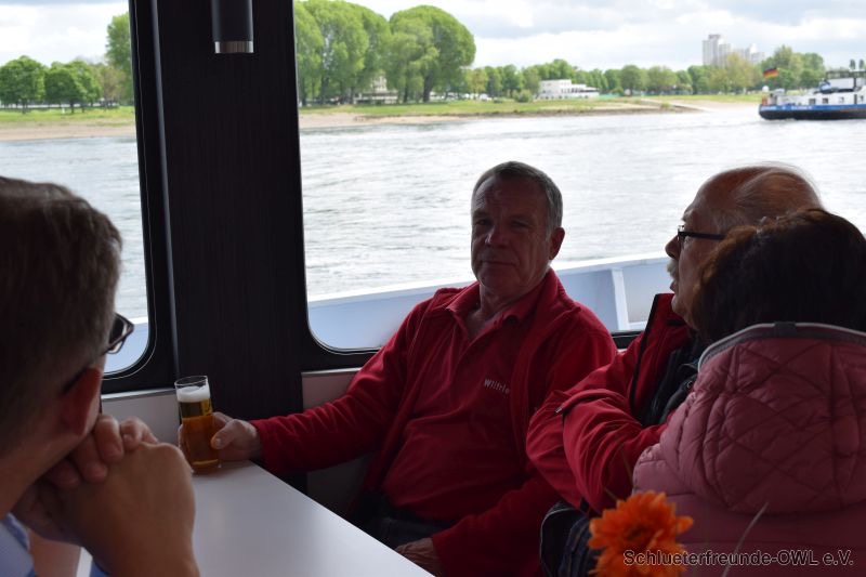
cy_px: 288
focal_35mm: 54
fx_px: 1299
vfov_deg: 25.0
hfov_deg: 36.9
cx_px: 433
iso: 400
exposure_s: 1/250
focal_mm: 36
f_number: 8
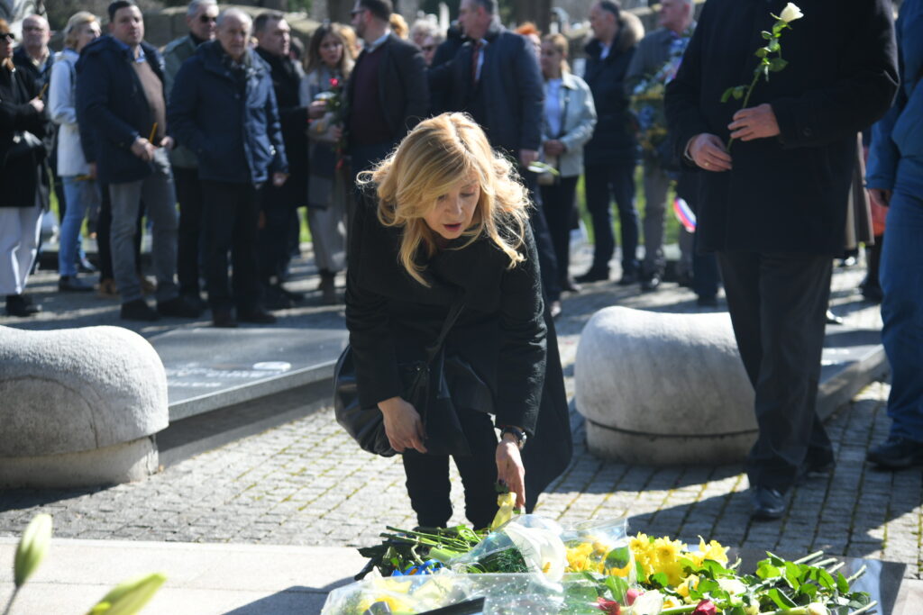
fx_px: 1795
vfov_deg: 19.5
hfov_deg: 28.8
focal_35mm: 70
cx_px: 462
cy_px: 308
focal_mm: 70
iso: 200
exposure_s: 1/640
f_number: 4
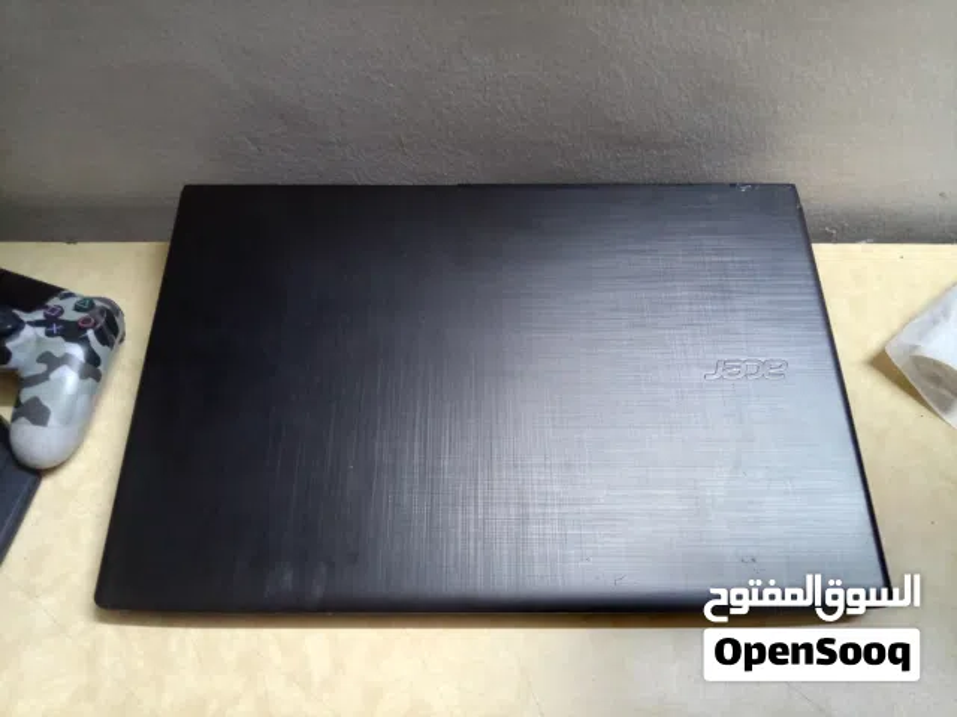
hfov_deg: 69.4
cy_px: 358
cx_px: 478
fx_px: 691
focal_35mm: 25
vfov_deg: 54.9
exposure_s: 1/25
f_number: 1.8
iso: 370
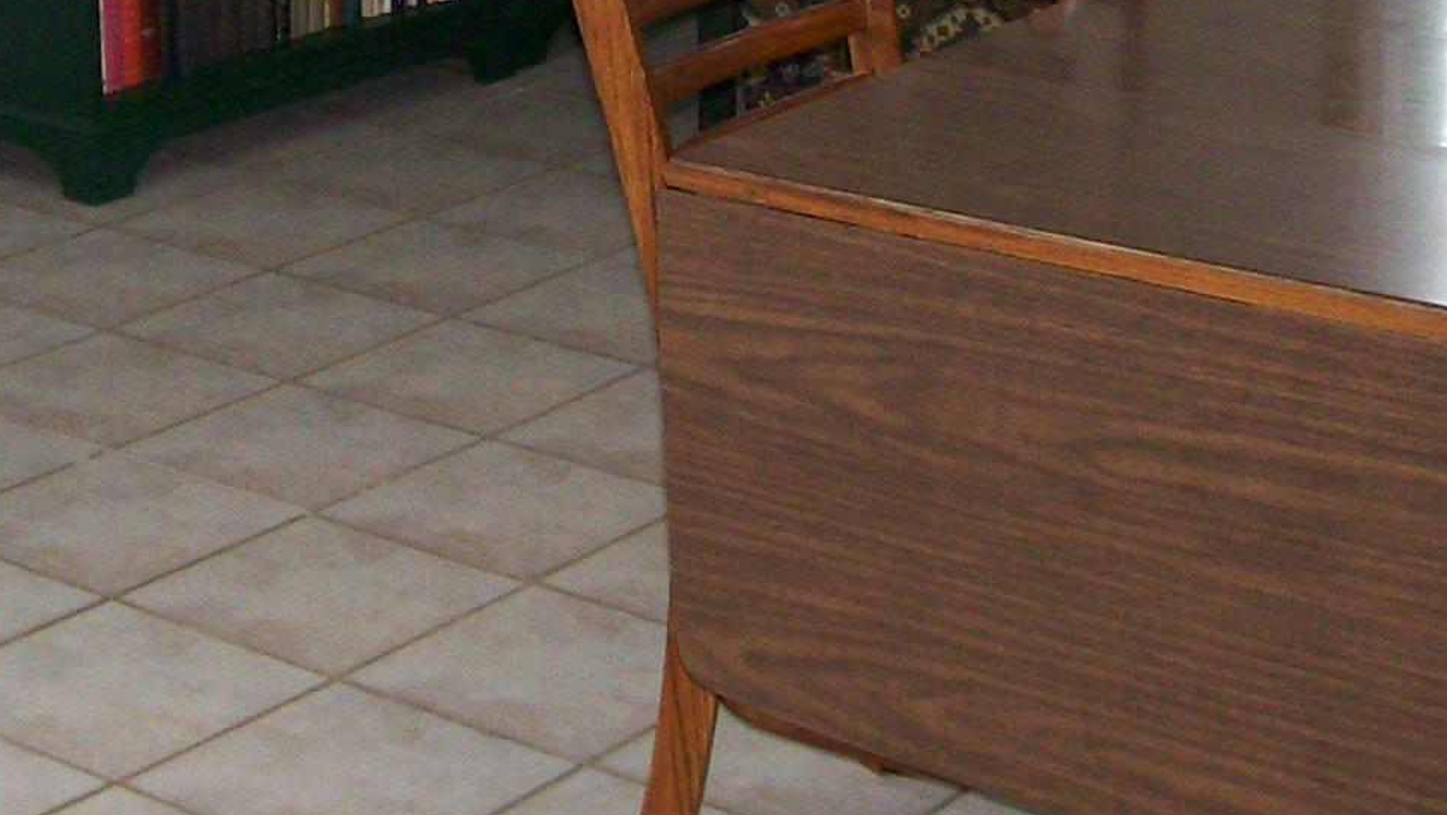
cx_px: 294
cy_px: -212
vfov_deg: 12.5
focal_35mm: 94
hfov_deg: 22.4
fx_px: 3607
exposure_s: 1/64
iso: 140
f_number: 2.7
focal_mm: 6
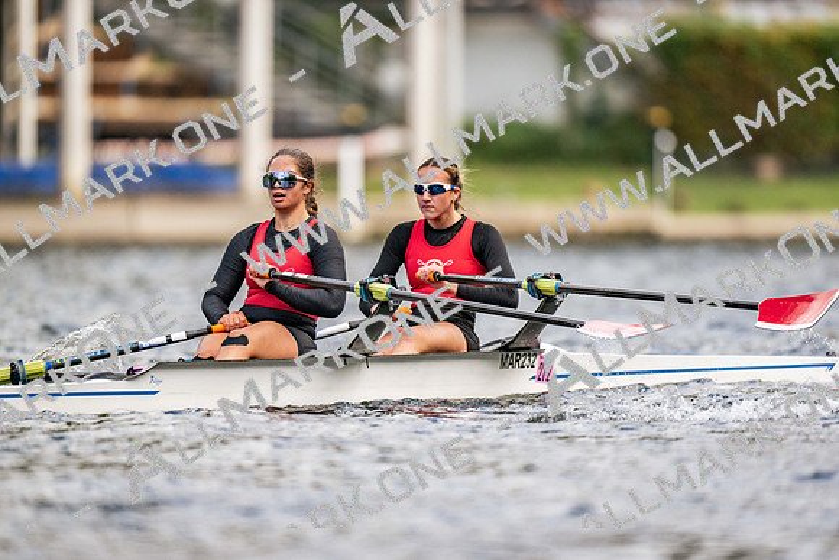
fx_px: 13993
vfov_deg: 2.3
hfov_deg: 3.4
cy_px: 280
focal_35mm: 600
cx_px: 420
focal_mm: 600
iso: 450
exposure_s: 1/2500
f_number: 4
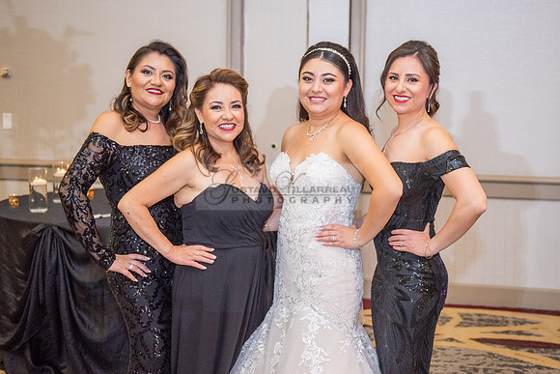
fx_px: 809
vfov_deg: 26.0
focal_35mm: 52
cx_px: 315
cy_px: 175
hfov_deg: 38.1
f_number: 2.8
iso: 1600
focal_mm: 42
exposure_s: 1/160
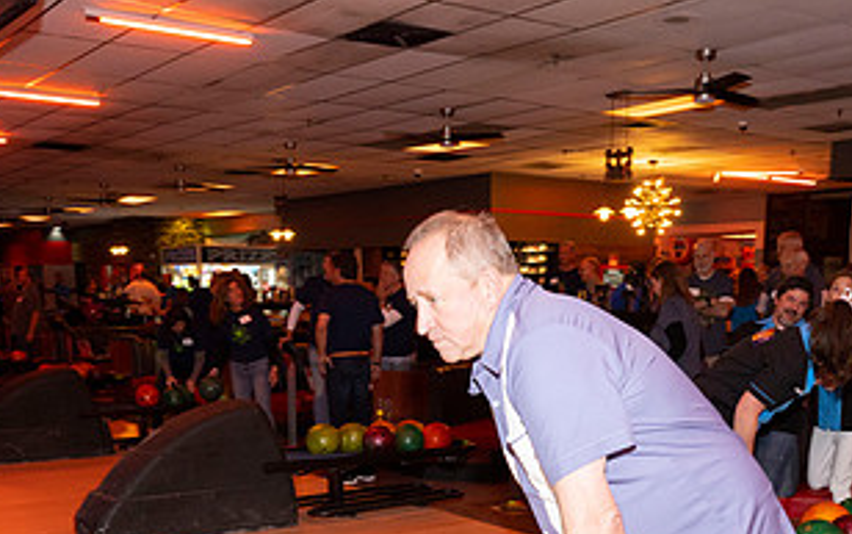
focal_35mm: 46
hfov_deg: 43.3
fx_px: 1069
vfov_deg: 26.6
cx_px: 495
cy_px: 530
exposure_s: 1/100
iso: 2000
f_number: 5.6
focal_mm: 24
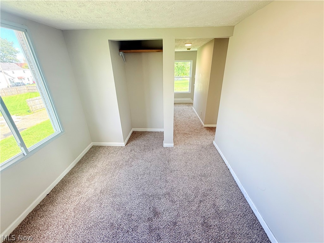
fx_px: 131
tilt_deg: -21.5
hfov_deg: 102.1
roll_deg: +1.4
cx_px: 162
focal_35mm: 14
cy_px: 122
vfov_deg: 85.7
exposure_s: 1/99
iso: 64
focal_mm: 2.22
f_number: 2.2
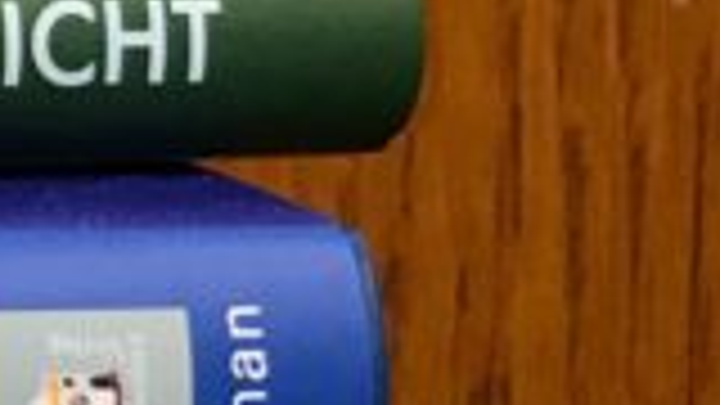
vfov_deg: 6.1
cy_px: -220
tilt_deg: -4.6
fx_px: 3723
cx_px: -1490
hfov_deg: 8.9
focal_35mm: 195
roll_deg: -0.4
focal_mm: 3.99
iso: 32
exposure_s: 1/33
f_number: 1.8
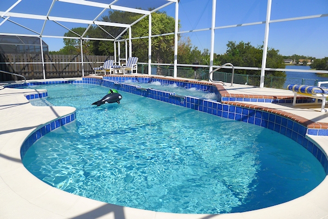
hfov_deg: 73.7
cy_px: 110
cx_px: 164
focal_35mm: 24
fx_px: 219
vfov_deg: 53.1
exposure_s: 1/800
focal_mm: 5.1
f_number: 4
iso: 80
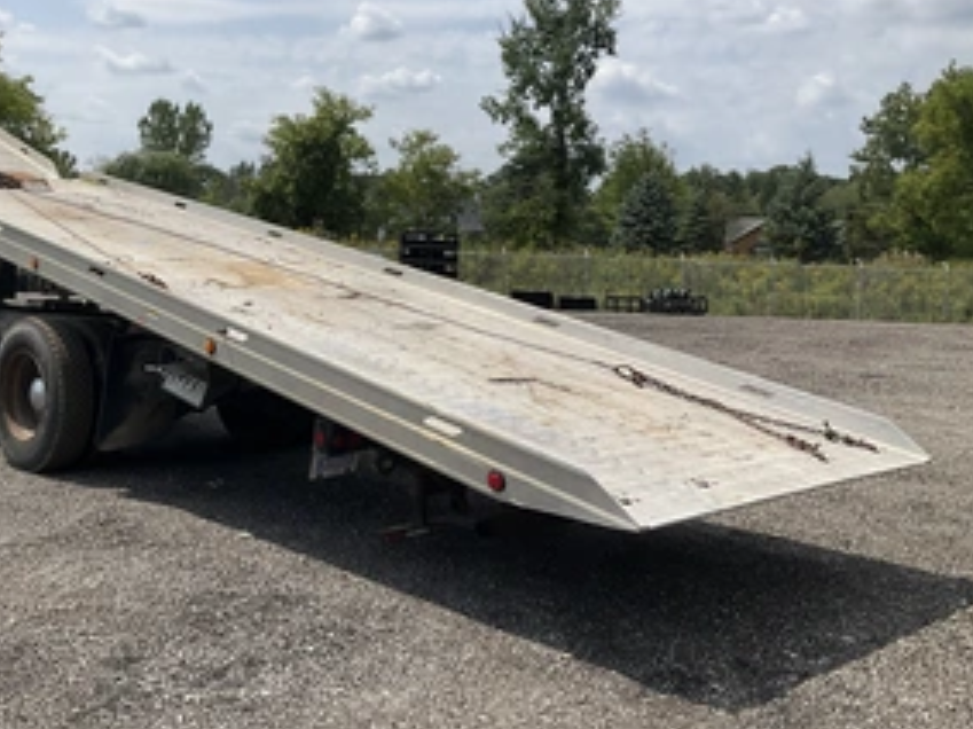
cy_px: 254
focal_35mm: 41
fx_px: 1152
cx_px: 296
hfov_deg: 44.9
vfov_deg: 34.8
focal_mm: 3
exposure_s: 1/3125
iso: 25
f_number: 1.8
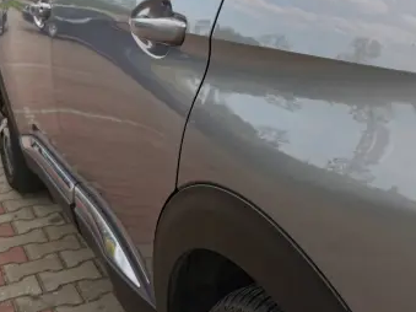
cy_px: 139
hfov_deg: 36.4
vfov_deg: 28.5
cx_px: 323
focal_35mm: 51
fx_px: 613
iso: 50
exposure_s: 1/816
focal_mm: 5.56
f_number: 1.6
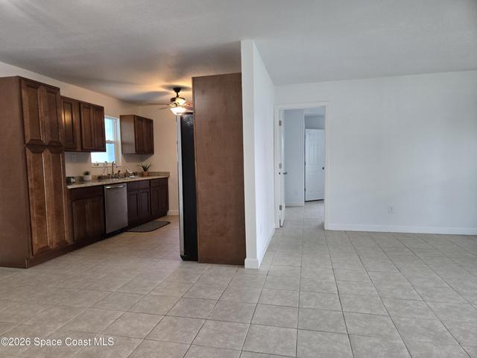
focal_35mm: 23
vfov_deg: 58.9
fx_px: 317
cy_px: 179
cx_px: 238
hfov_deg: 73.9
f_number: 1.8
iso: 320
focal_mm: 5.4
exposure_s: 1/120
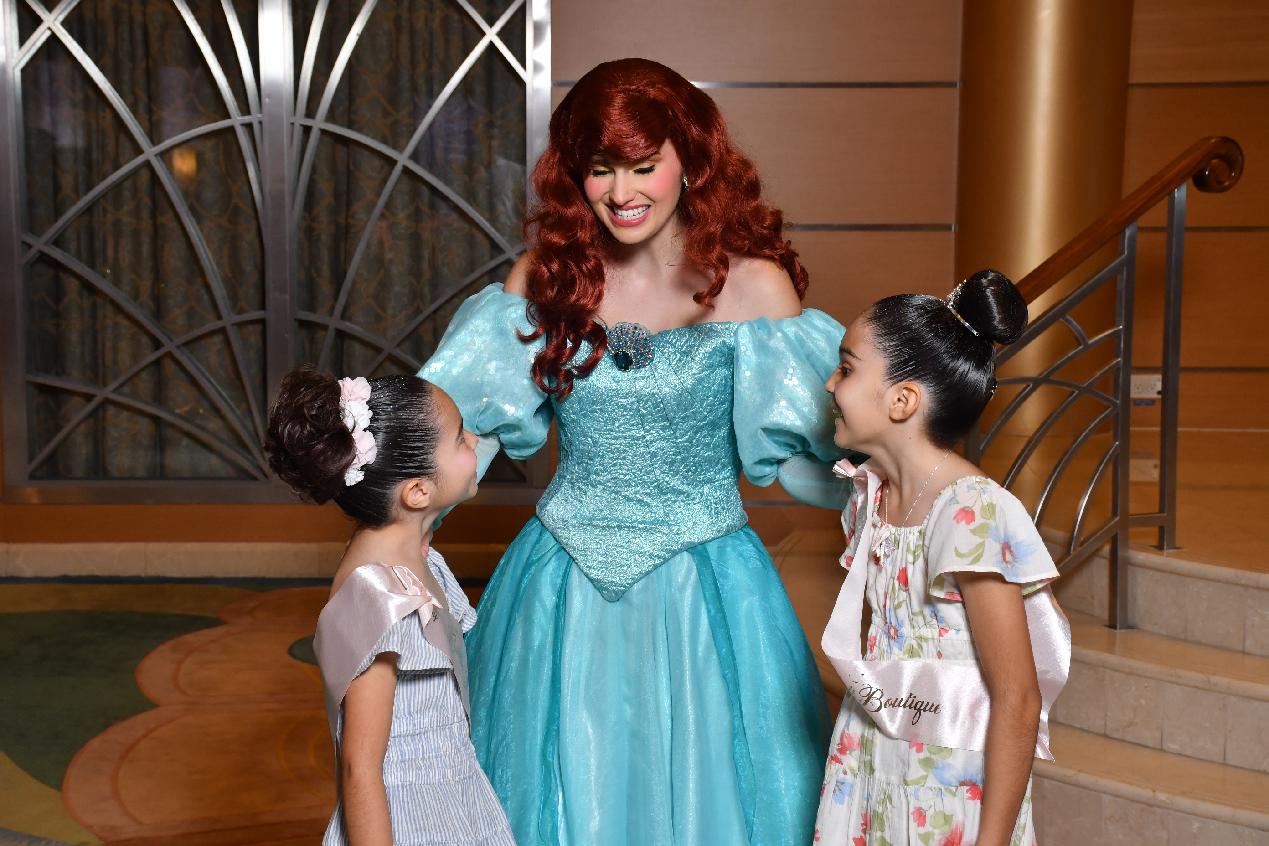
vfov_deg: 21.6
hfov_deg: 31.9
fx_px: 2221
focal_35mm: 63
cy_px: 423
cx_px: 634
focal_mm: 42
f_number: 8
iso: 500
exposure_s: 1/60
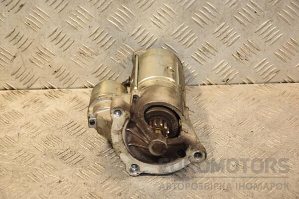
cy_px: 100
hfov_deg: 23.4
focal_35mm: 87
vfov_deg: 15.7
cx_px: 150
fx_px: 723
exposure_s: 1/160
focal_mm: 58
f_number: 5
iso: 800
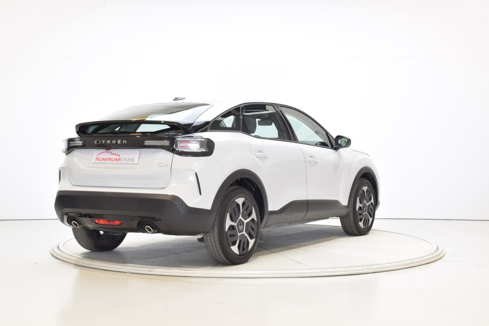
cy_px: 163
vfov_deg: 25.1
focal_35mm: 54
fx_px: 733
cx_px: 244
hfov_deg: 36.9
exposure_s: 1.6
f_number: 22
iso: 100
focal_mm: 36
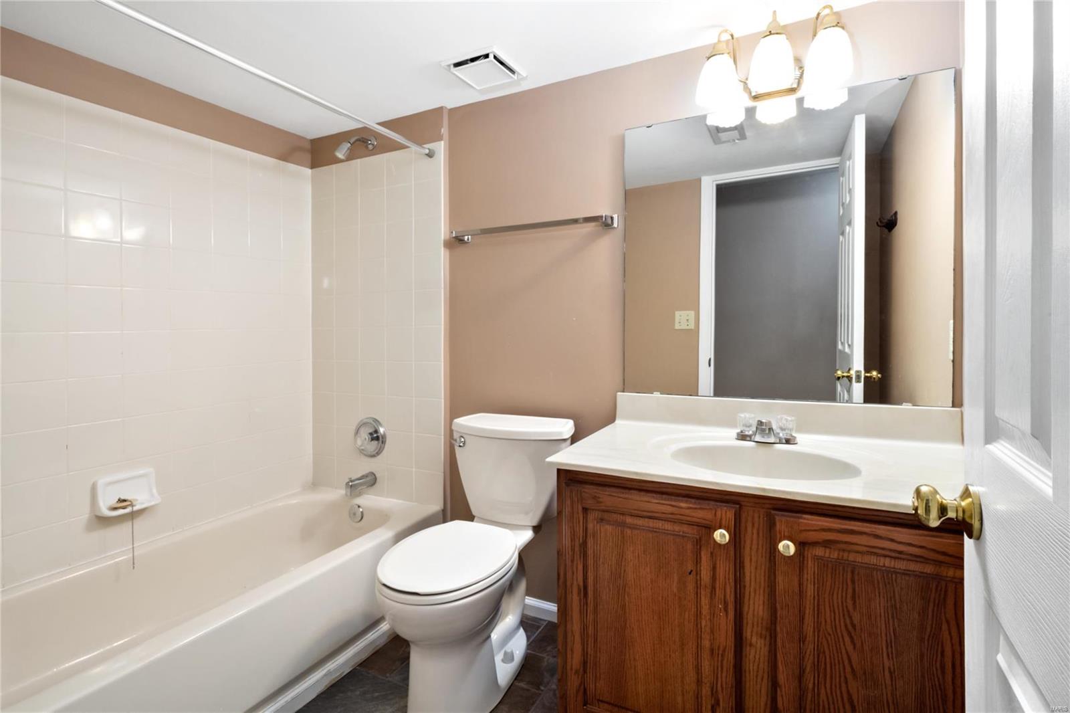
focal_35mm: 16
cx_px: 535
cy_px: 356
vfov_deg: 73.7
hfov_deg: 96.7
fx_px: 475
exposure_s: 1/15
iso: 400
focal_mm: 8
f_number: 10
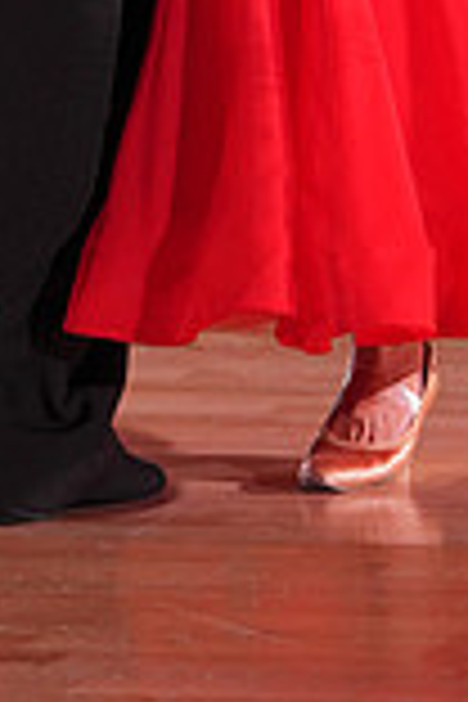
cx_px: 218
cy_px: -428
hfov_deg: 3.2
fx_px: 8287
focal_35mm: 425
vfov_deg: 4.8
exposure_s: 1/400
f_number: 2.8
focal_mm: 114
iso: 1250
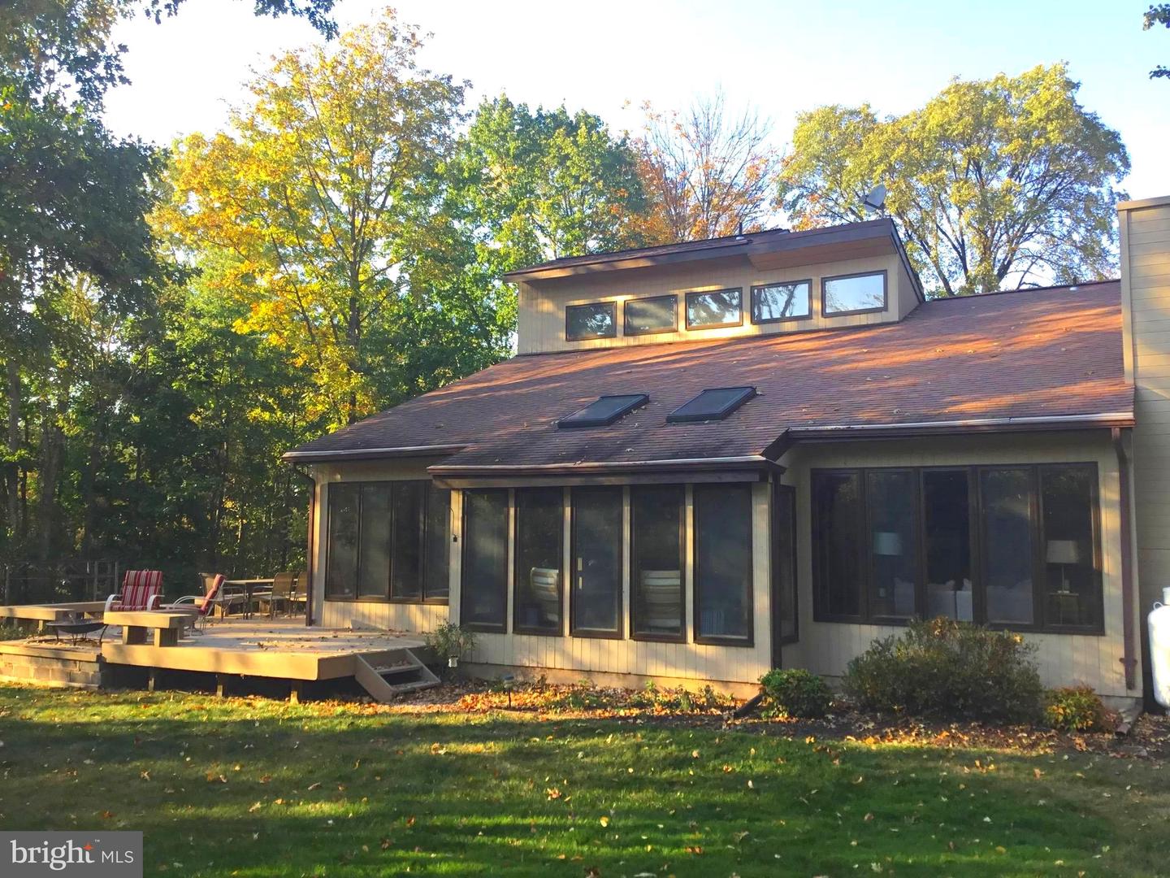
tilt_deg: +4.7
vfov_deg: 45.4
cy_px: 439
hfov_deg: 58.4
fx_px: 1048
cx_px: 585
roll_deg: -0.3
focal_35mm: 31
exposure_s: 1/189
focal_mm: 3.3
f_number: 2.4
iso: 25
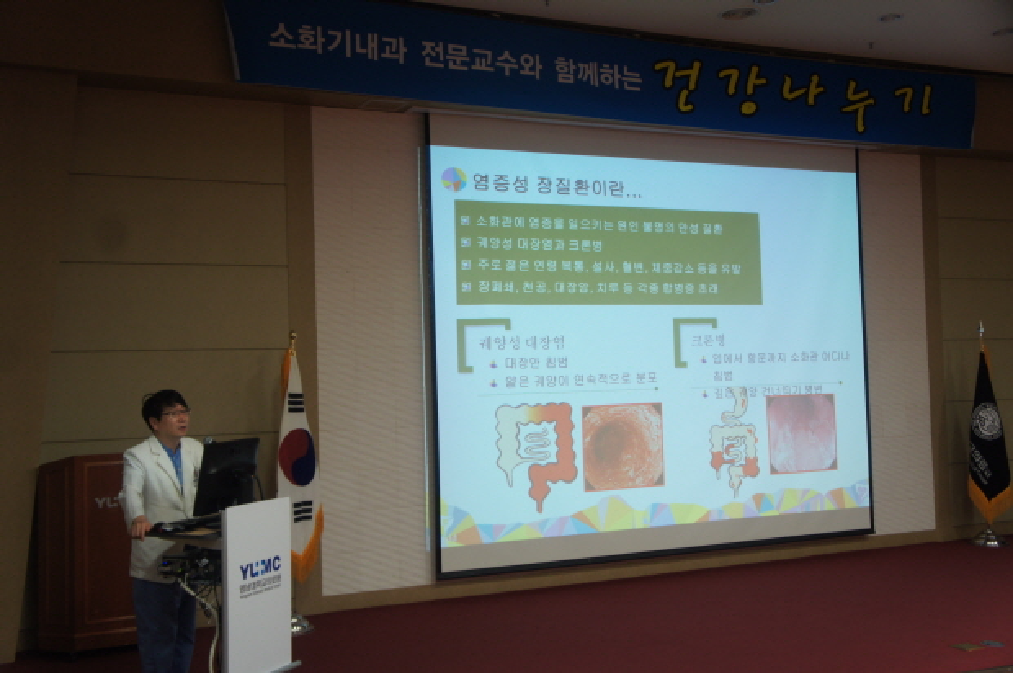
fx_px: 1054
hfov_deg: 51.3
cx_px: 506
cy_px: 336
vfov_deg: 35.4
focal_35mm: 38
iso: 400
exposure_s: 1/20
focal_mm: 25
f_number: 4
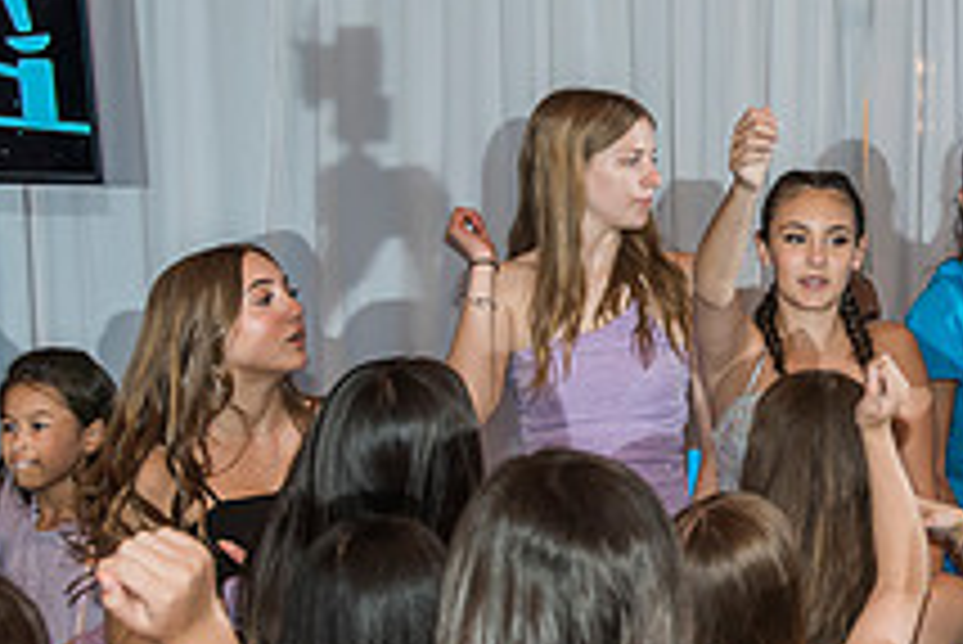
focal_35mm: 92
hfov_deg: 21.3
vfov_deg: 14.9
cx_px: 994
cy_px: 250
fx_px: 2463
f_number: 4
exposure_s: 1/125
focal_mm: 34
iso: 800
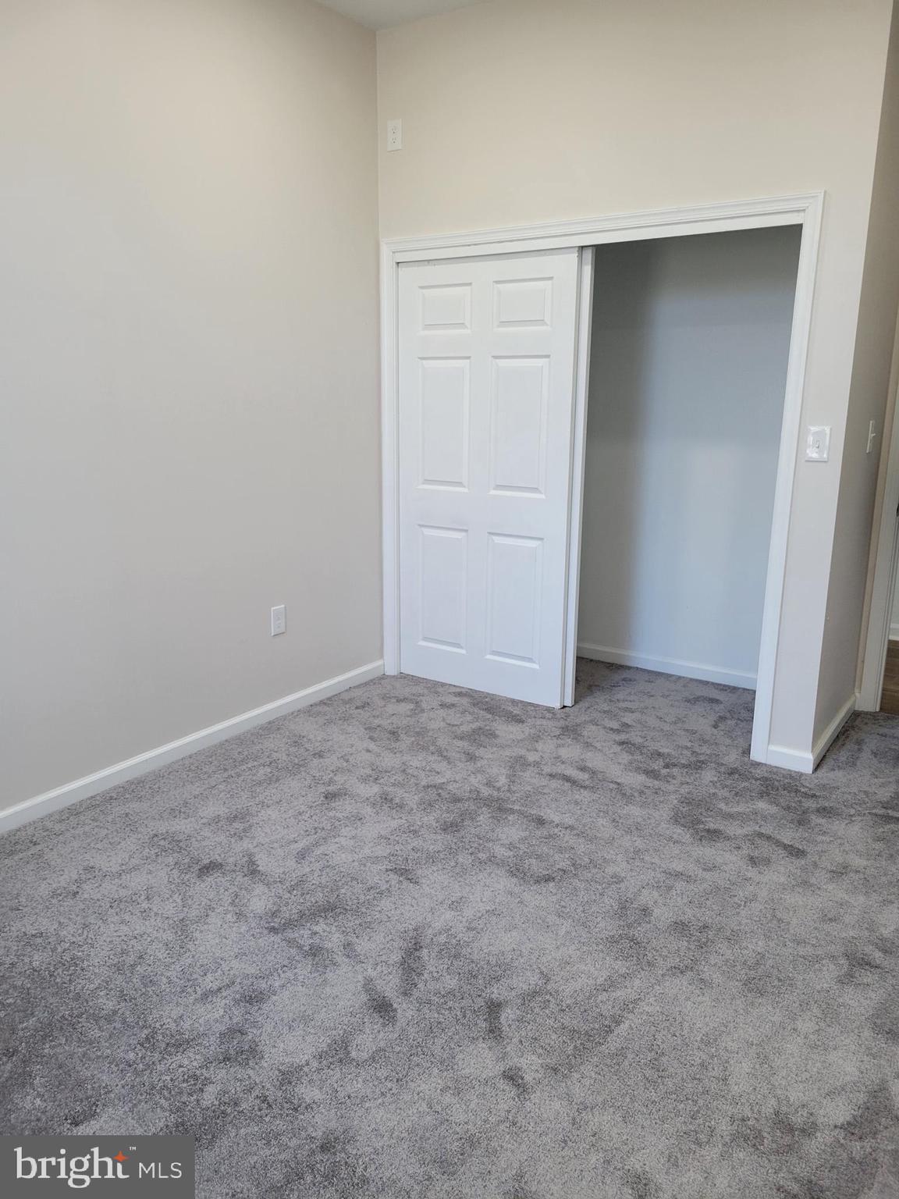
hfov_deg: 53.1
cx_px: 450
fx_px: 900
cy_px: 600
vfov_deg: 67.3
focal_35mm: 26
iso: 200
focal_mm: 5.4
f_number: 1.8
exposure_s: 1/120
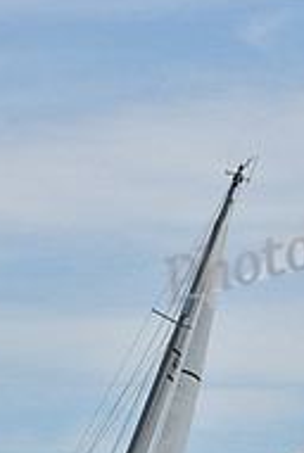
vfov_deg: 4.2
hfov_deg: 2.8
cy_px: 619
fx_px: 6121
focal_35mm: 485
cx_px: 42
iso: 320
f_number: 11
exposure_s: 1/1000
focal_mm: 160
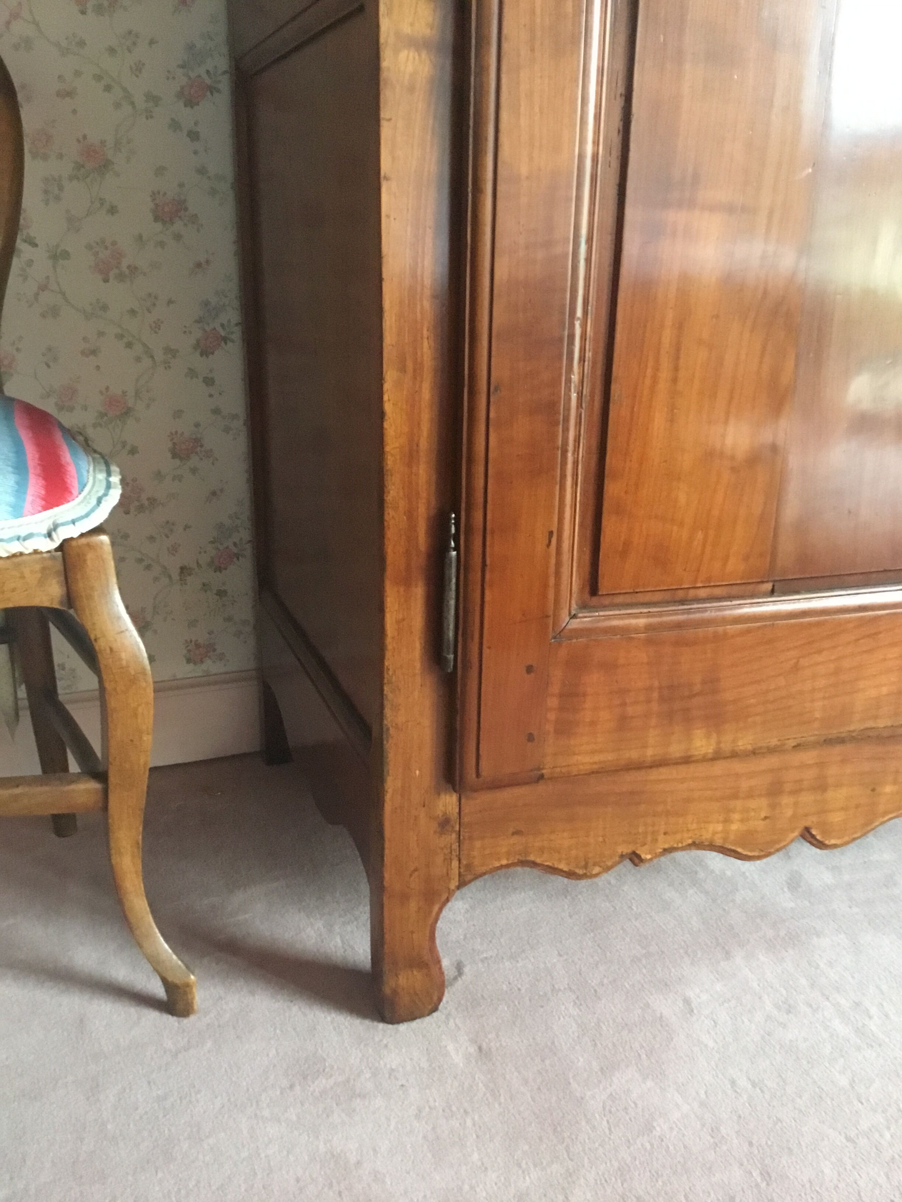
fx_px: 1077
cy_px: 601
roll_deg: -1.2
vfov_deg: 58.4
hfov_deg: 45.4
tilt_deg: -18.7
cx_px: 451
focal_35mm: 31
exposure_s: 1/17
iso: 320
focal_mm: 3.3
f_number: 2.4
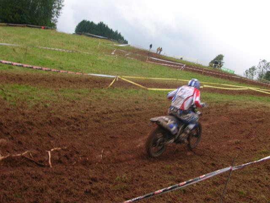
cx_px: 135
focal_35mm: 35
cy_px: 102
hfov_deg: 52.6
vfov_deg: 40.7
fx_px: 273
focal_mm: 5.8
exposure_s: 1/103
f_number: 5.6
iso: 50
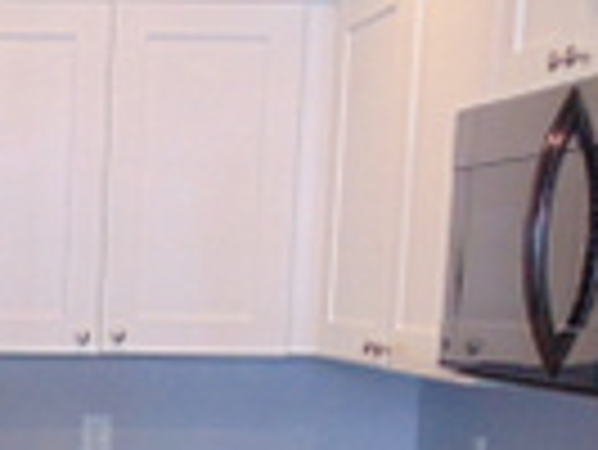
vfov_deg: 11.7
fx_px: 2075
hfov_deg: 15.5
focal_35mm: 120
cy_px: 711
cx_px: -211
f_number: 3
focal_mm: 4.5
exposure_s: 1/30
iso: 200
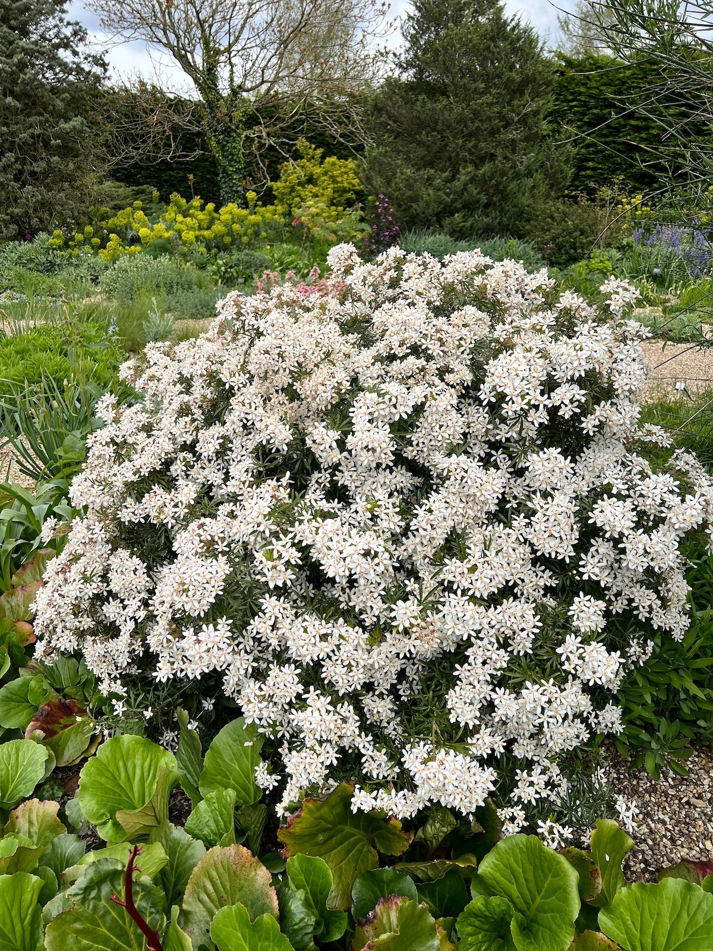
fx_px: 714
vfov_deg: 67.3
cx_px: 356
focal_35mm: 26
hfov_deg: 53.1
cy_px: 476
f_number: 1.5
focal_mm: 5.7
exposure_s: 1/2252
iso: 50
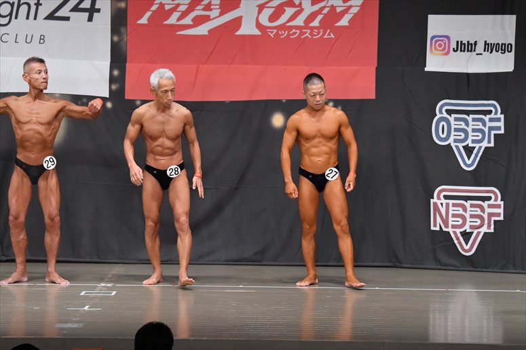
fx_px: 2454
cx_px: 263
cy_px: 175
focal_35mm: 168
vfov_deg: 8.2
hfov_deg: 12.2
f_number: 5.6
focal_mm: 112
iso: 5000
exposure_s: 1/400
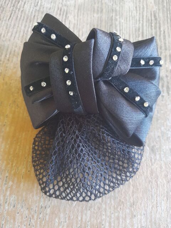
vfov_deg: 69.4
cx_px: 86
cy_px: 114
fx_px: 165
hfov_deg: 54.9
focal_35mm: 25
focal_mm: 4.6
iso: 400
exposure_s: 1/25
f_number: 2
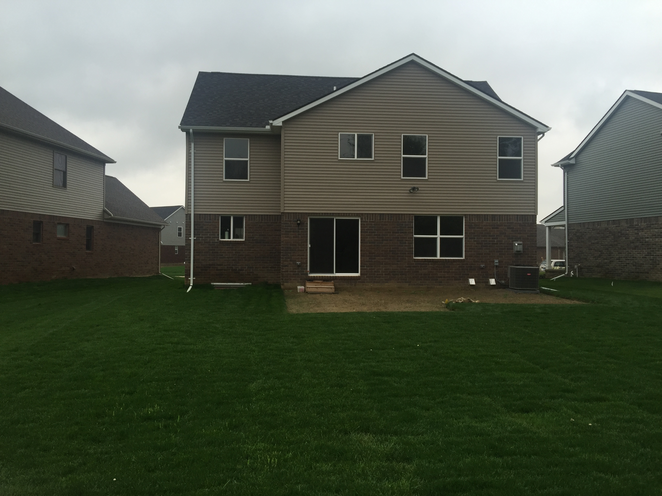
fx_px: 555
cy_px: 248
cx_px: 331
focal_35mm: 29
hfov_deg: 61.7
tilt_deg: +0.7
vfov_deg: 48.2
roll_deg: -0.8
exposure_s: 1/327
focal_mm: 4.15
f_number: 2.2
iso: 32
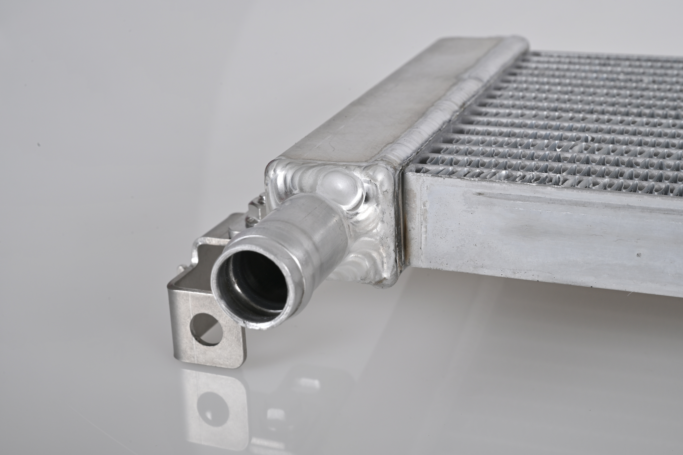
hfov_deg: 28.9
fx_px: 1327
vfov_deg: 19.4
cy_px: 228
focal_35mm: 70
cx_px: 342
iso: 100
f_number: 20
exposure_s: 1/160
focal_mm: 70
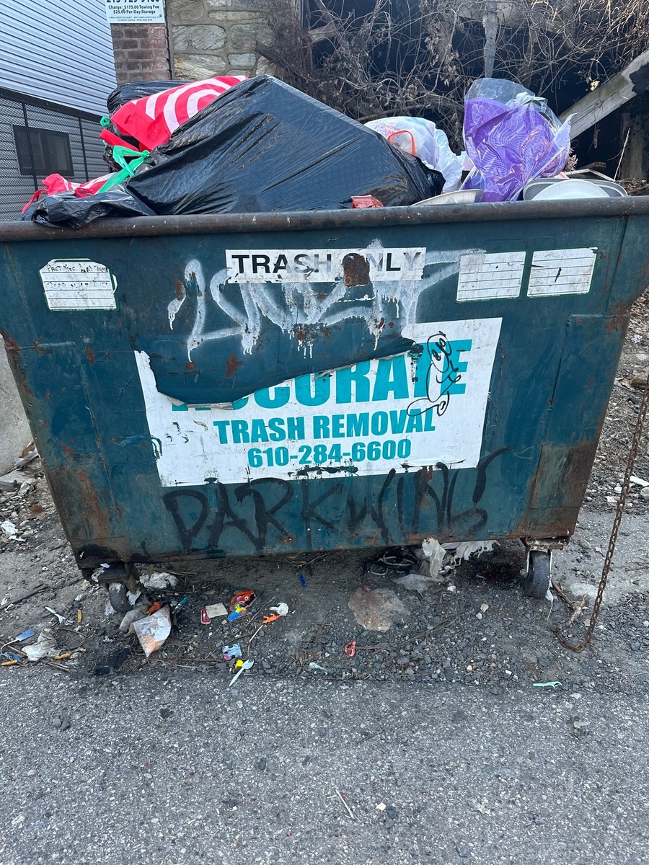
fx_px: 600
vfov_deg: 71.6
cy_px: 432
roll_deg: -2.3
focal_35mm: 24
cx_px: 324
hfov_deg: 56.8
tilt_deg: -21.1
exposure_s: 1/344
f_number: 1.78
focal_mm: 6.86
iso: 80
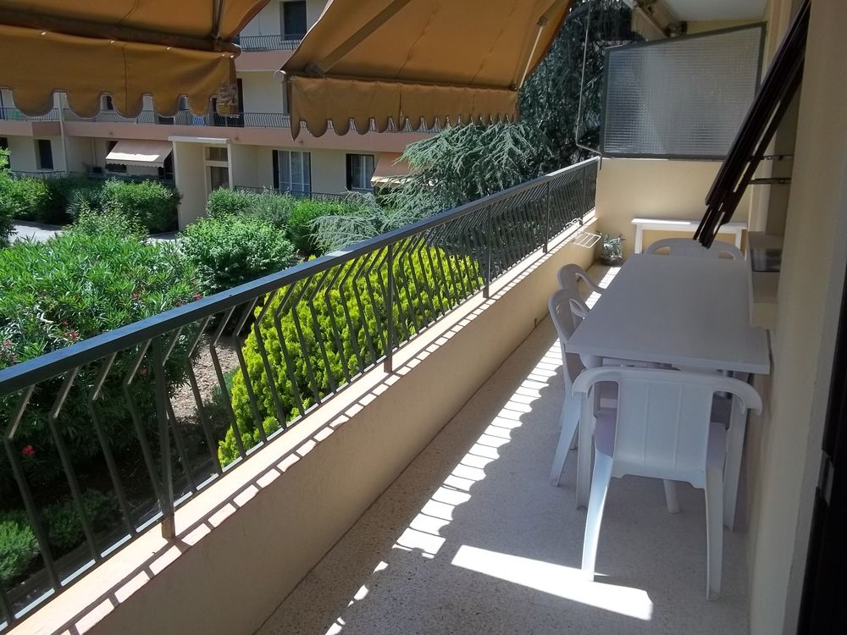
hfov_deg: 56.8
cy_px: 318
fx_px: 783
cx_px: 424
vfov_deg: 44.2
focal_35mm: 32
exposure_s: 1/100
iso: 80
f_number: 8.8
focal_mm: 5.7
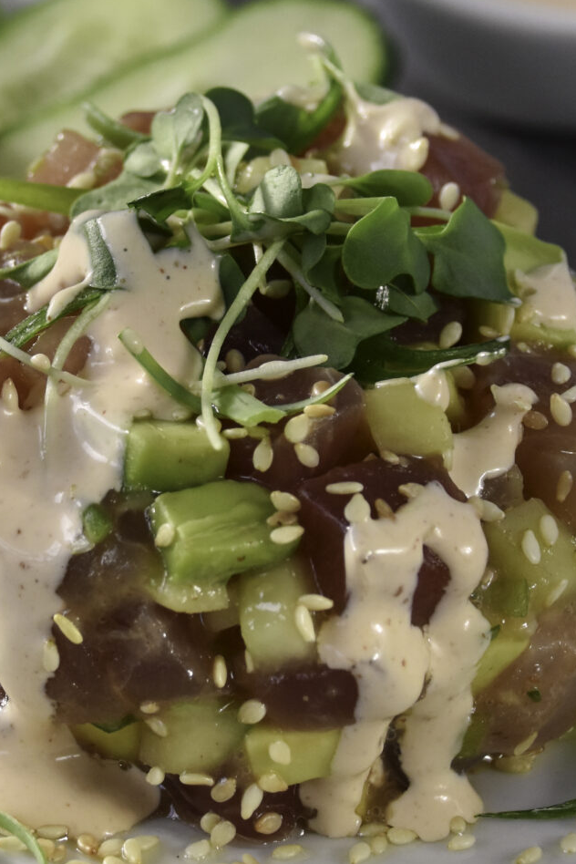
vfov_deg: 12.7
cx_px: 169
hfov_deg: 8.5
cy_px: 403
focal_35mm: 162
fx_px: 3888
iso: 800
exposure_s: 1/200
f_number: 4.5
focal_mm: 40
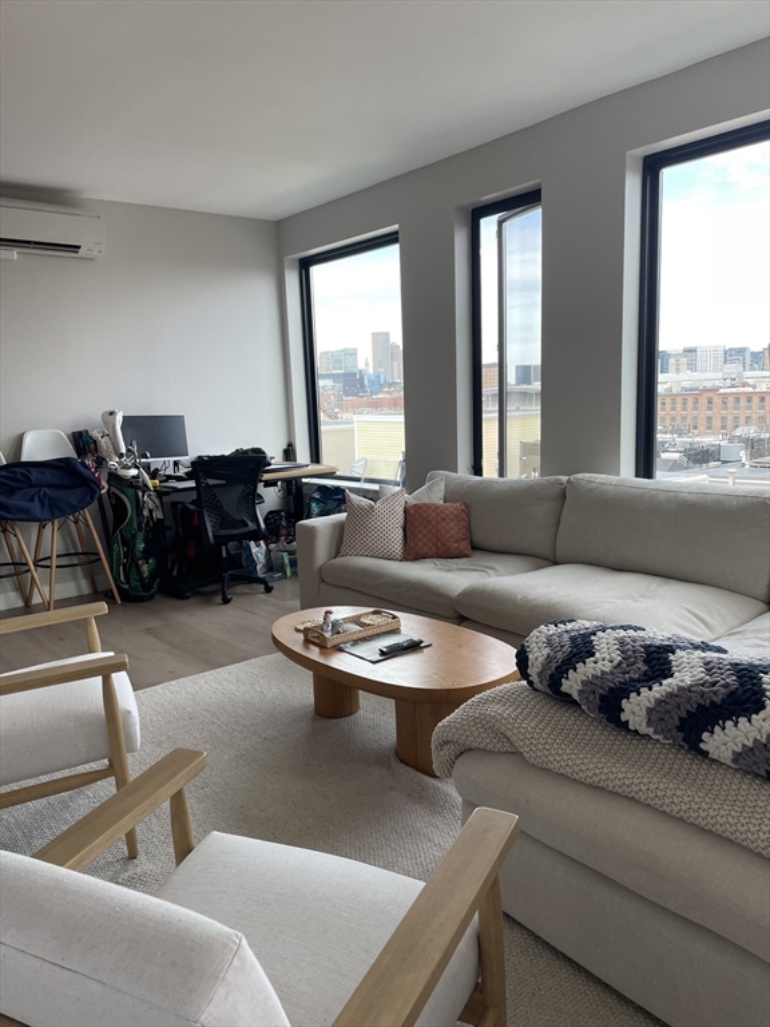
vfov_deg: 67.3
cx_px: 385
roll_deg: +2.9
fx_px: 771
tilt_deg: -7.4
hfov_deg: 53.1
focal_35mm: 26
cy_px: 514
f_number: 1.6
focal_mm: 4.2
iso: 32
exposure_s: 1/154
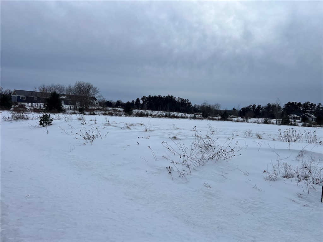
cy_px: 121
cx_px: 162
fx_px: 243
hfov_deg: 67.3
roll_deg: -3.4
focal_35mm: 26
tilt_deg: -2.1
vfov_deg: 53.1
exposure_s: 1/4630
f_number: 1.5
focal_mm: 5.7
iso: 50
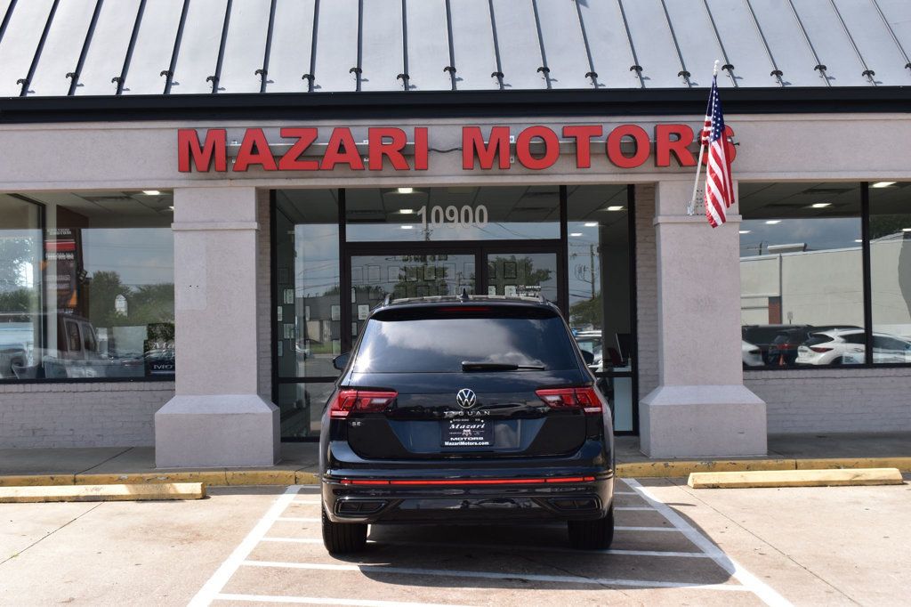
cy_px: 304
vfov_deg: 28.1
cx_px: 456
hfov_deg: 41.1
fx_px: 1214
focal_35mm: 48
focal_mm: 32
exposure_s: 1/320
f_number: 10
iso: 400
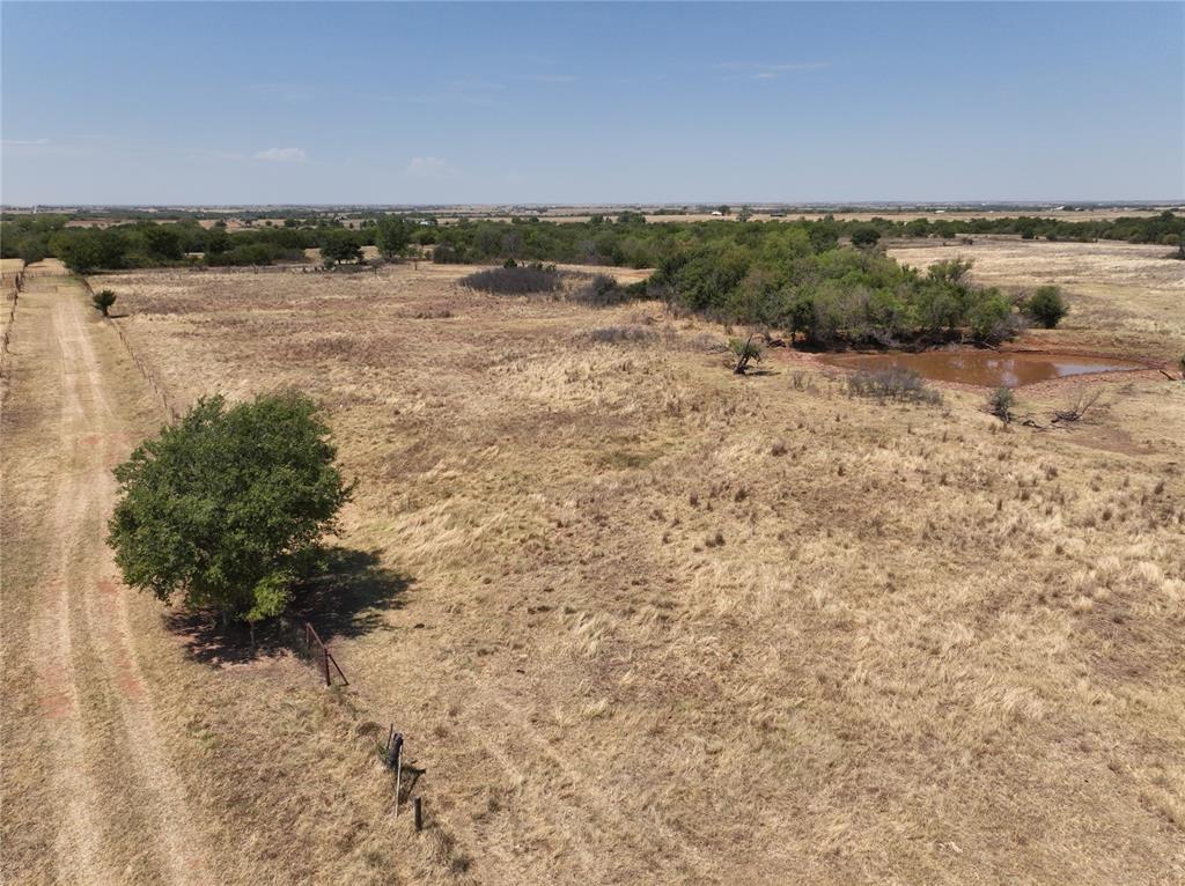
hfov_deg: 71.6
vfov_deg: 56.7
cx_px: 592
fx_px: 821
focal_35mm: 24
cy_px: 443
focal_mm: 12.29
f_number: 2.8
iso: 100
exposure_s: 1/2000
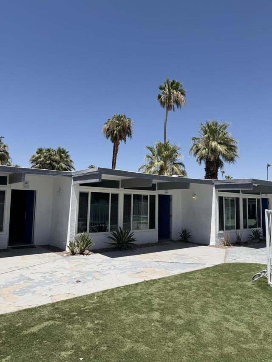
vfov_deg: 71.6
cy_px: 181
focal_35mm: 24
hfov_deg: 56.8
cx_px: 136
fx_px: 251
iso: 80
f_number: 1.78
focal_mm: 6.76
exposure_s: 1/6711
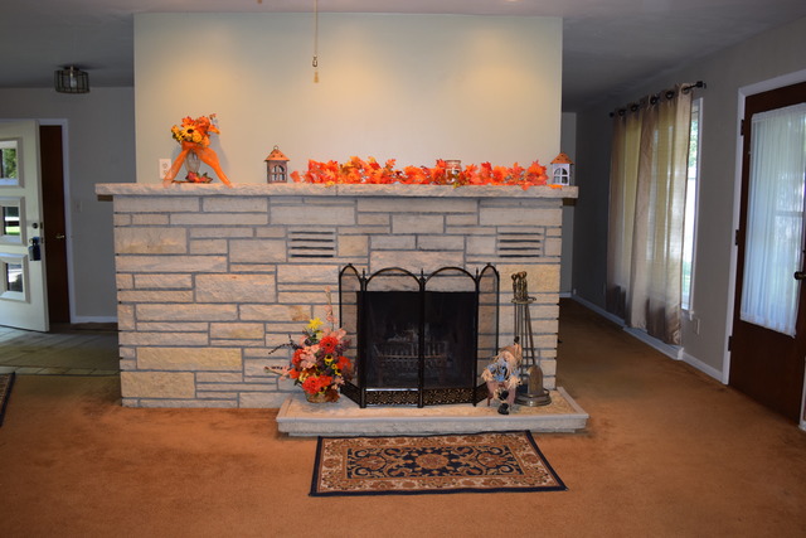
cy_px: 269
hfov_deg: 67.4
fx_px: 605
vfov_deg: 48.0
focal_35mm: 27
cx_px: 403
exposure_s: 1/80
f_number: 4.5
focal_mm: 18
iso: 800
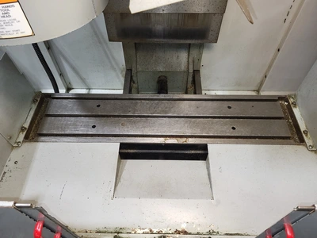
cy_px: 119
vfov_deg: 53.1
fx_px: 238
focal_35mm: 26
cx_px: 158
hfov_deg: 67.3
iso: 100
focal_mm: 5.4
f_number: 1.8
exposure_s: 1/40
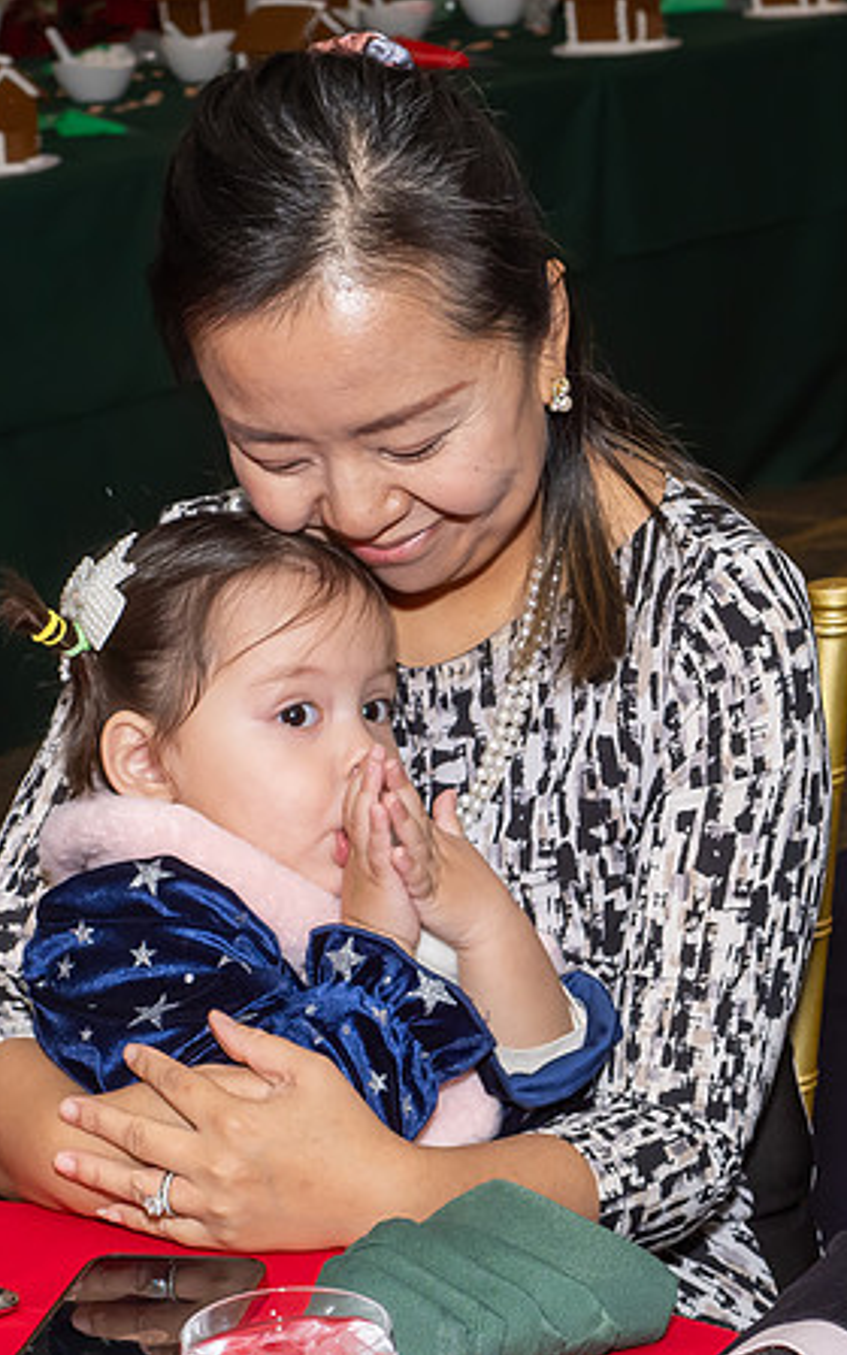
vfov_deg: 18.4
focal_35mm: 113
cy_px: 831
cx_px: 414
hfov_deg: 11.6
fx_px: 4173
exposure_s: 1/250
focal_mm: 40
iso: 640
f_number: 8
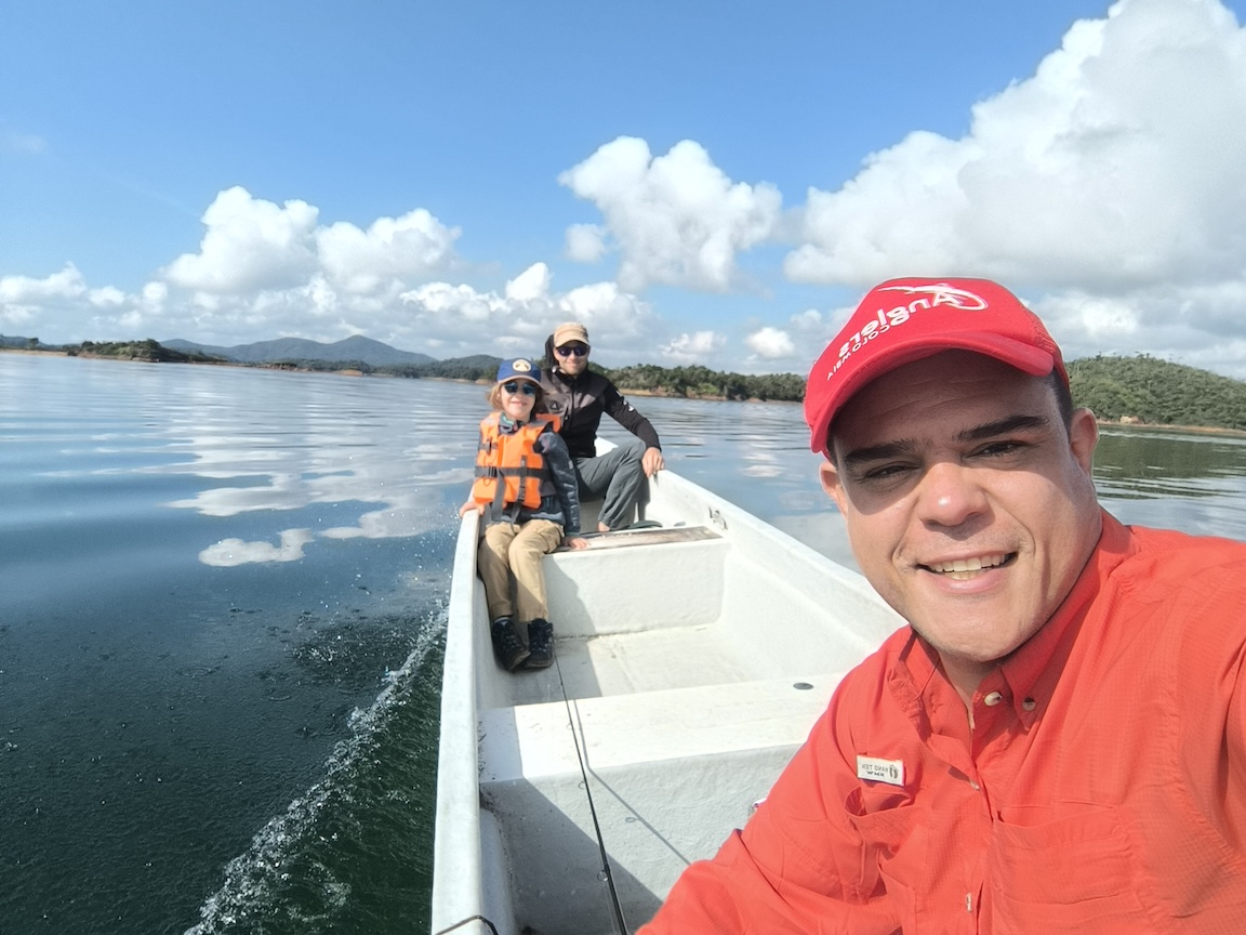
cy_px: 468
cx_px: 623
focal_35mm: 24
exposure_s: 1/3922
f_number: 2.45
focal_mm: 3.26
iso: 50
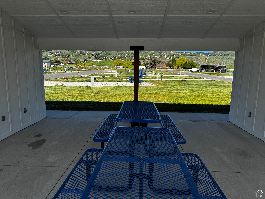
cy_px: 100
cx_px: 132
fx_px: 184
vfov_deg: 56.8
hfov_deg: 71.6
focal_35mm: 24
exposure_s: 1/2959
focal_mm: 6.76
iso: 80
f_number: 1.78
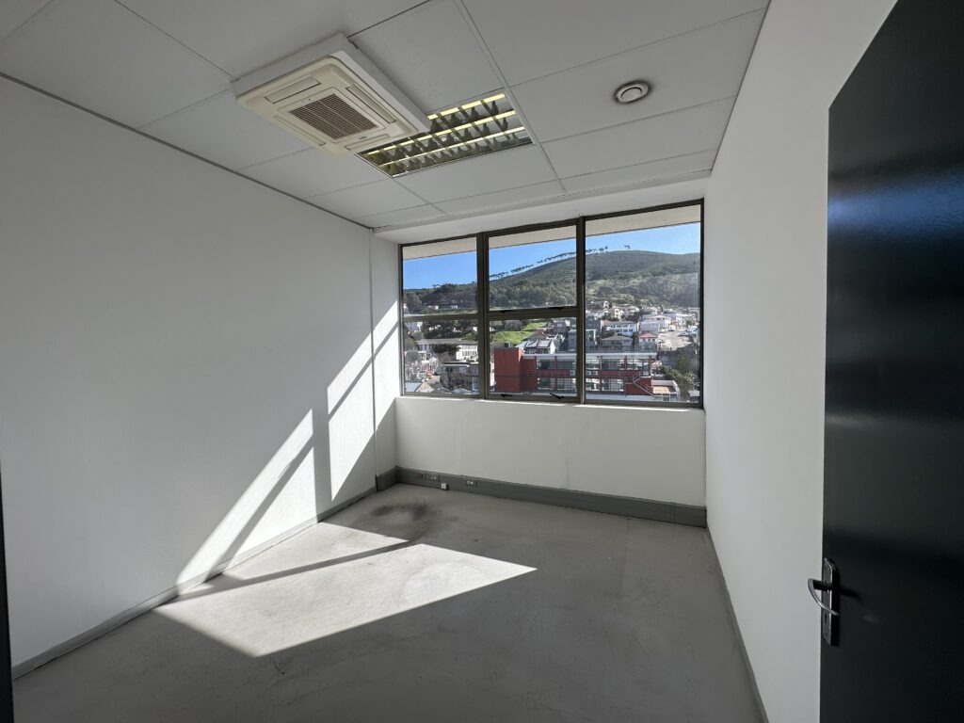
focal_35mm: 14
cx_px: 482
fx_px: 390
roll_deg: +1.9
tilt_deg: -1.5
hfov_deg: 102.1
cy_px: 362
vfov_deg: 85.7
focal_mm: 2.22
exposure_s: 1/720
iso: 40
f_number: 2.2
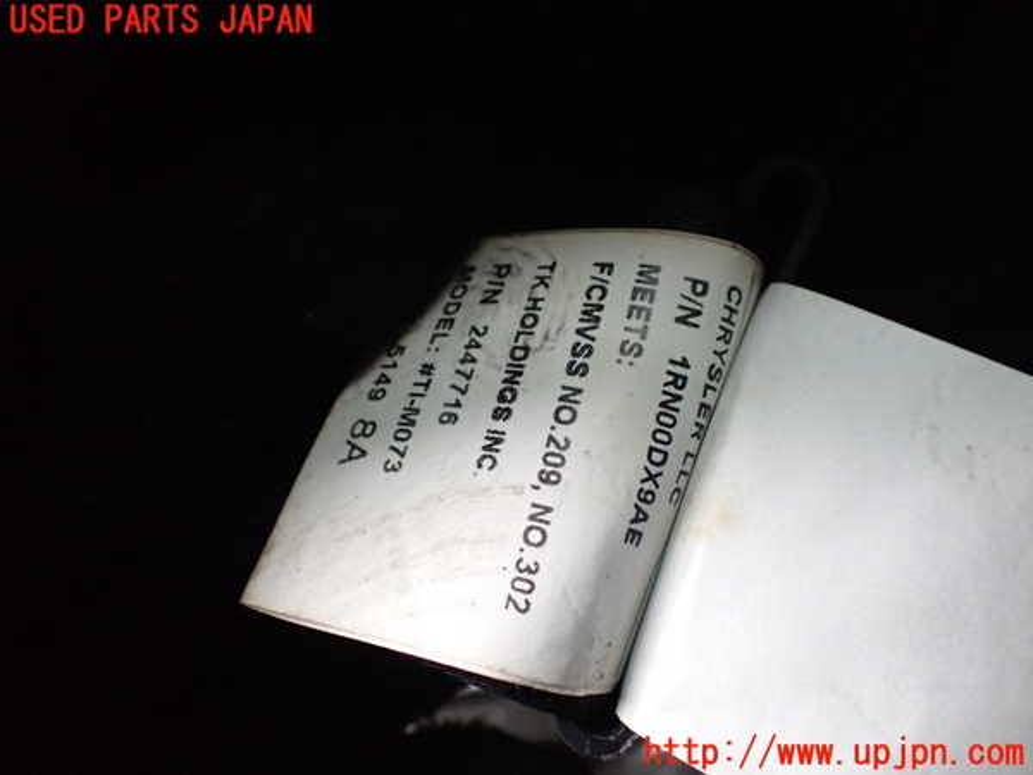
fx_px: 895
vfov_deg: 46.8
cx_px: 516
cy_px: 388
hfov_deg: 60.0
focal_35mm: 30
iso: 800
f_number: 2.3
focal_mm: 5.4
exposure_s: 1/100
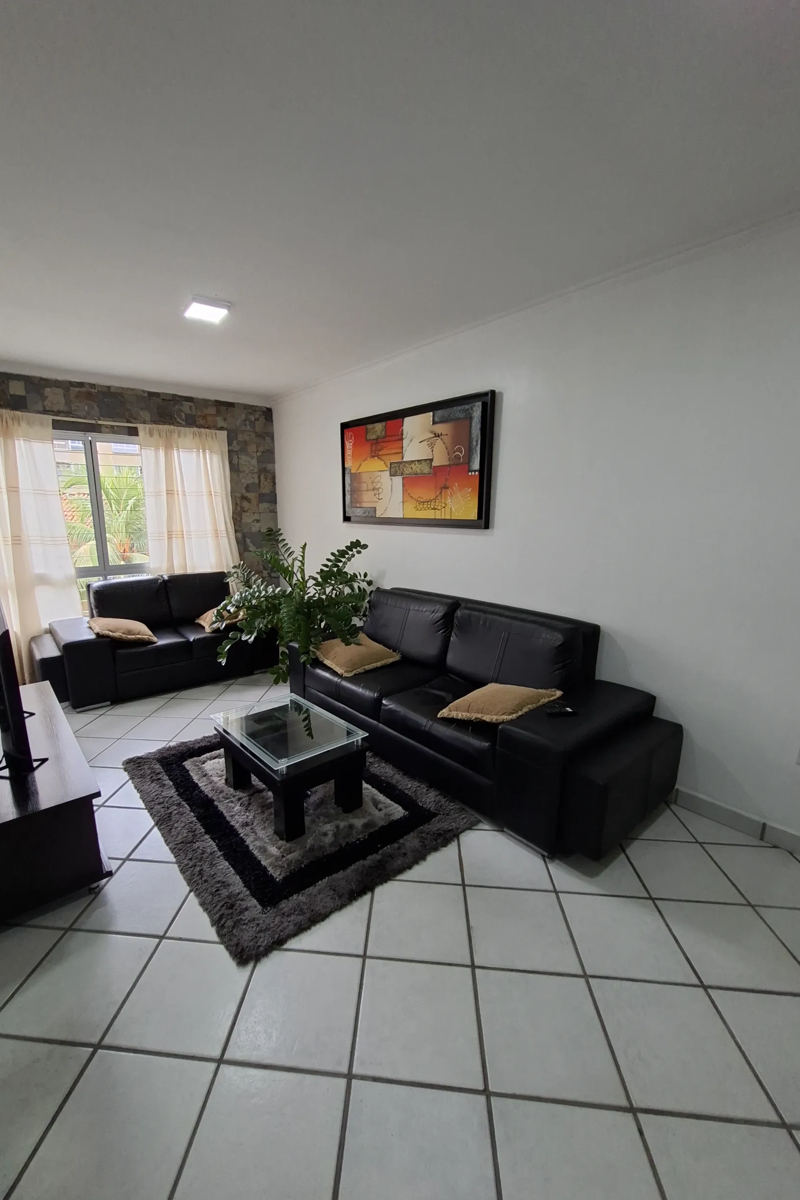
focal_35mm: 14
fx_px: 467
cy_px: 607
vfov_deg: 104.2
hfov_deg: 81.1
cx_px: 370
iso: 125
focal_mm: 1.74
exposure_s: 1/40
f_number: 2.2
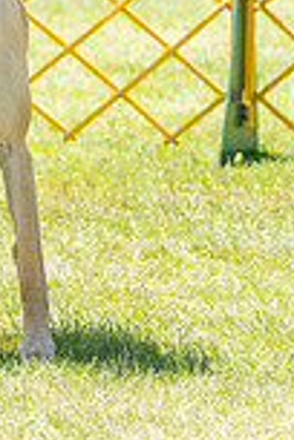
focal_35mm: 448
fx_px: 5488
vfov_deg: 4.6
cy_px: -164
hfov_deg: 3.1
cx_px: 3
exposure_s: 1/2500
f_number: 6.3
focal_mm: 152
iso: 1250
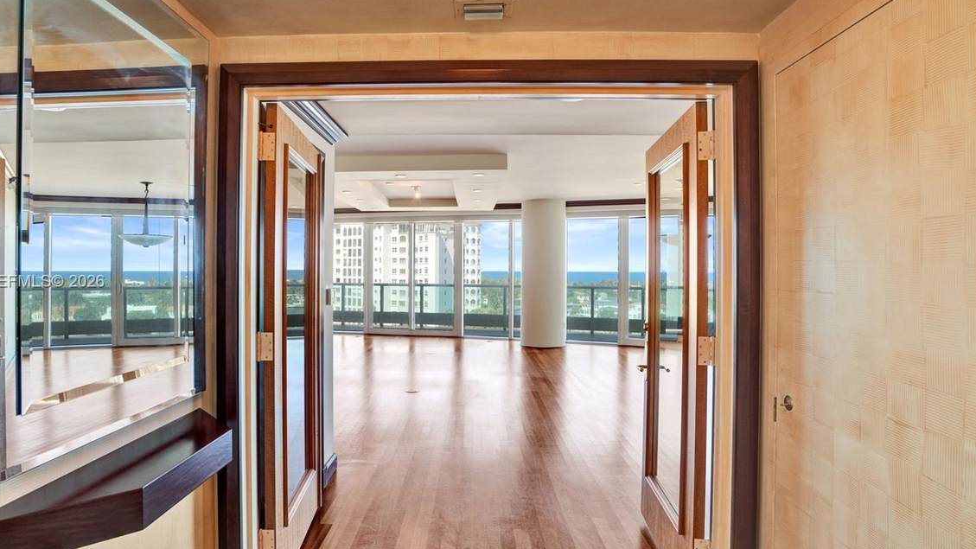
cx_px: 443
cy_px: 283
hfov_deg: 89.3
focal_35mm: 19
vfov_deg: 58.3
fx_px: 492
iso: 500
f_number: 5.6
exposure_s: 1/200
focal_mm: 16
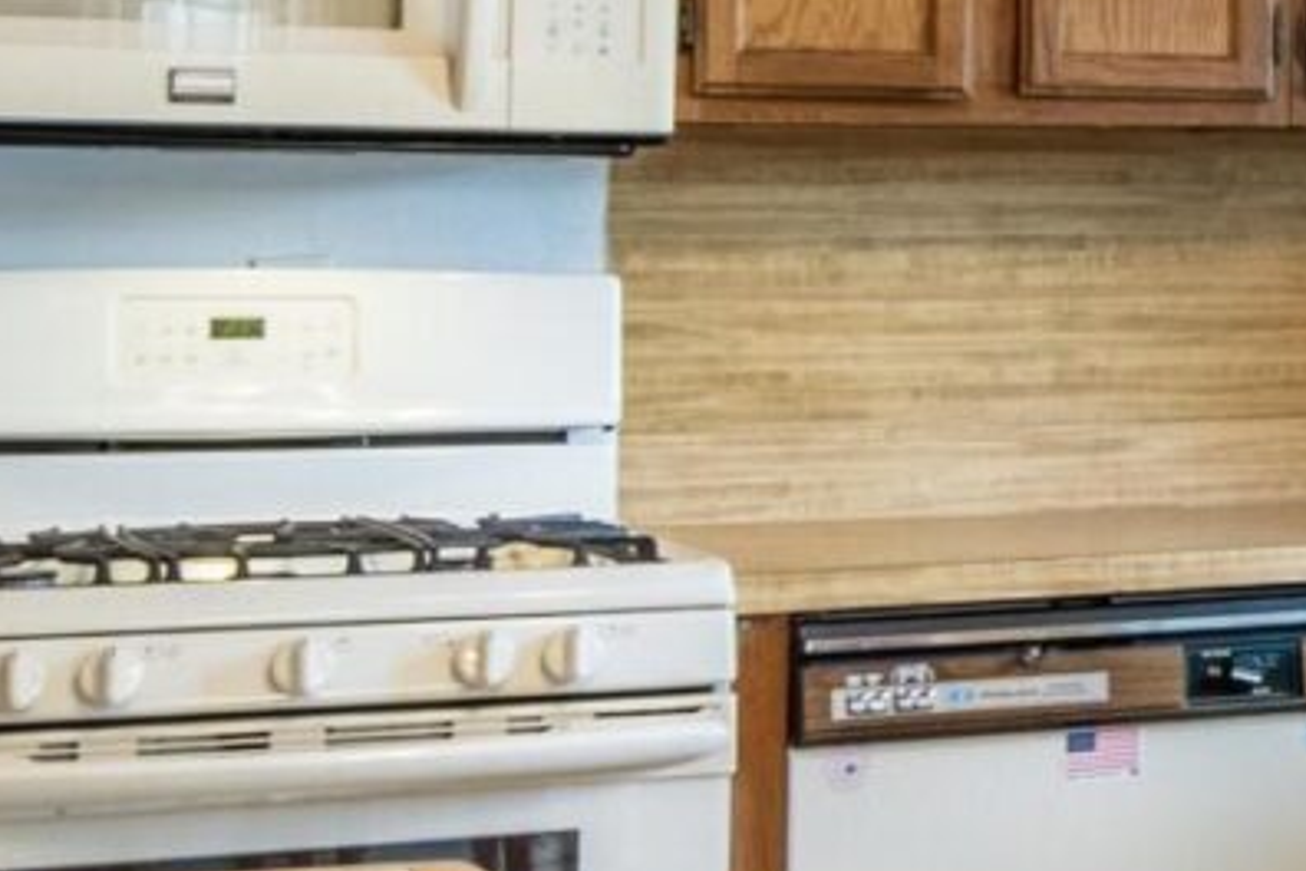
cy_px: 43
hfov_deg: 18.4
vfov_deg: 13.9
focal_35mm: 97
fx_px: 3519
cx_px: 2018
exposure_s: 1/100
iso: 640
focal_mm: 15
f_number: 7.1
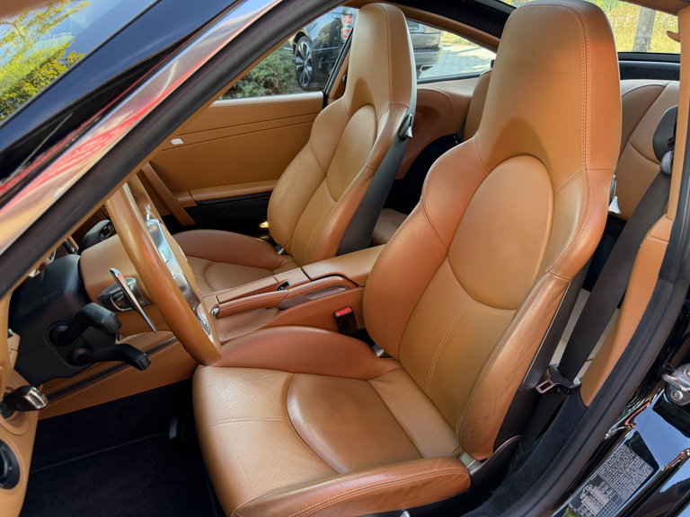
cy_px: 258
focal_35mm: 24
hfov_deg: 71.6
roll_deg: +0.4
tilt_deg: -25.7
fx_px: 478
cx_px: 345
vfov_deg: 56.8
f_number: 1.78
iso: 200
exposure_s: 1/216
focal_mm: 6.76
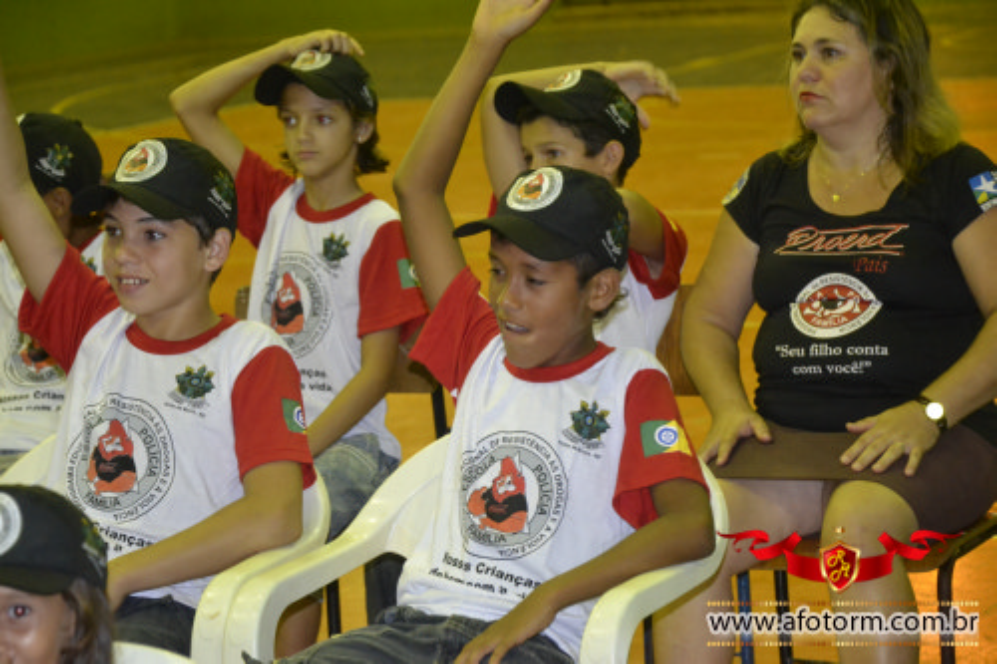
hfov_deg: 15.2
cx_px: 498
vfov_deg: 10.2
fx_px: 3737
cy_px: 332
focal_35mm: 135
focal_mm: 90
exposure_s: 1/60
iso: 3200
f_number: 5.6
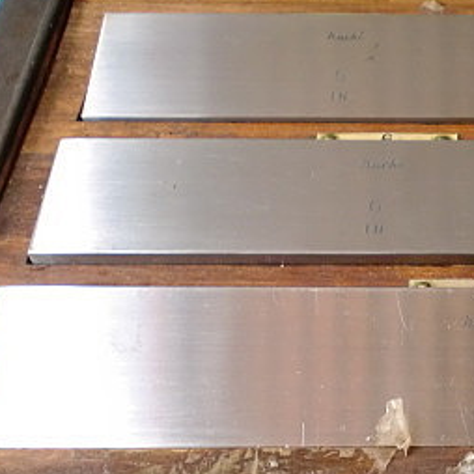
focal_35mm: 78
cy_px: 360
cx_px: 545
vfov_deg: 22.0
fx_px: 1208
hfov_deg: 20.9
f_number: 3.1
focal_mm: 6.3
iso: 200
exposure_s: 1/60
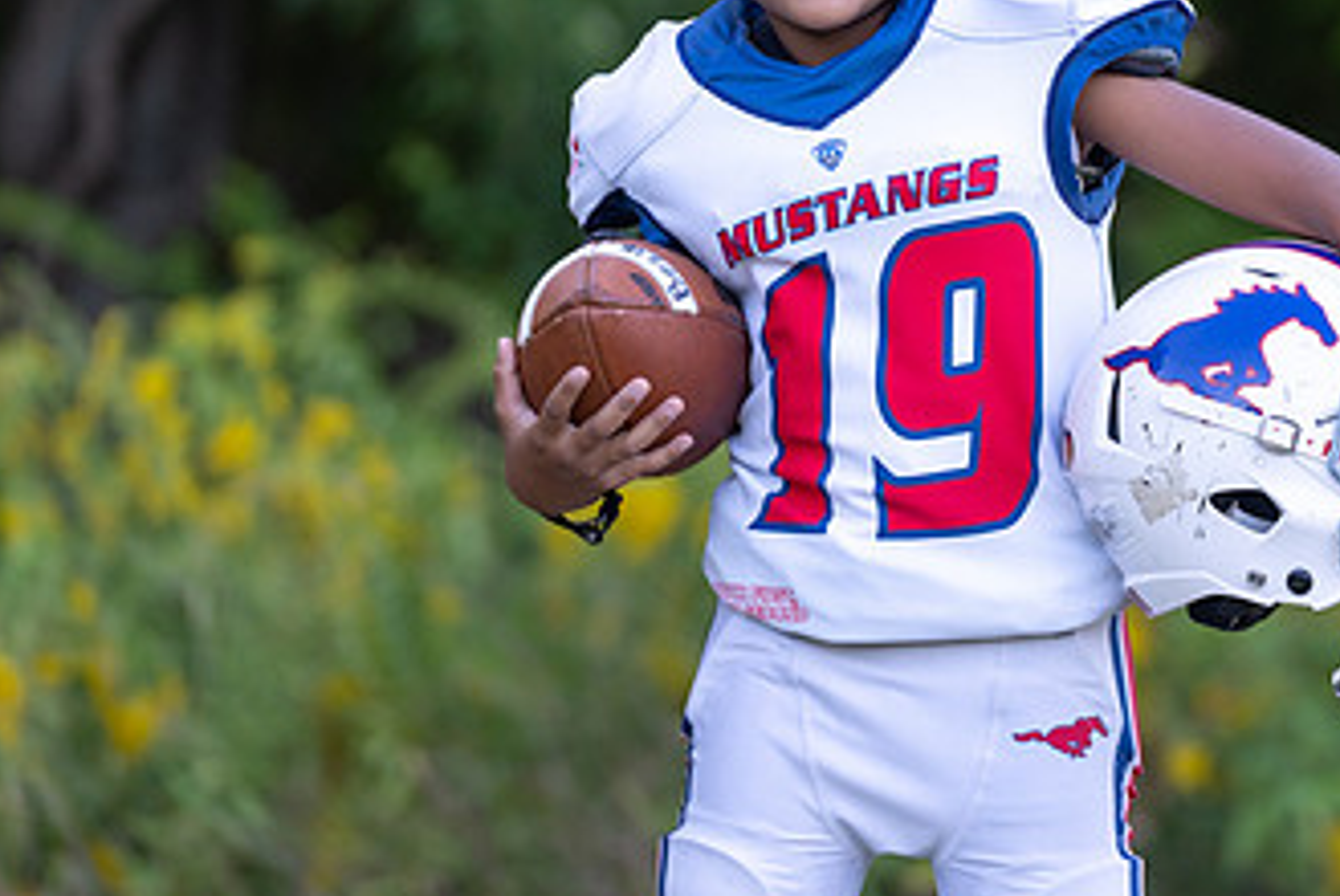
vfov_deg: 5.4
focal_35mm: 257
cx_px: 904
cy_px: 214
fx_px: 9574
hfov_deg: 8.0
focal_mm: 146
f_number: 2.8
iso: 320
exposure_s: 1/320
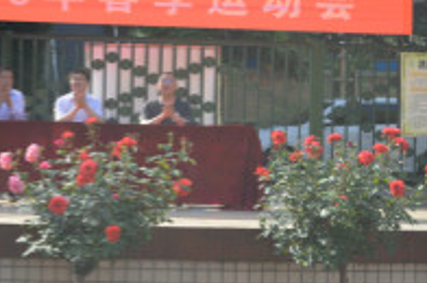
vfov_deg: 13.8
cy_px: 47
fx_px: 1160
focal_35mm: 98
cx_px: 15
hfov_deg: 20.3
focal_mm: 32
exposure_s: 1/160
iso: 100
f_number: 6.3
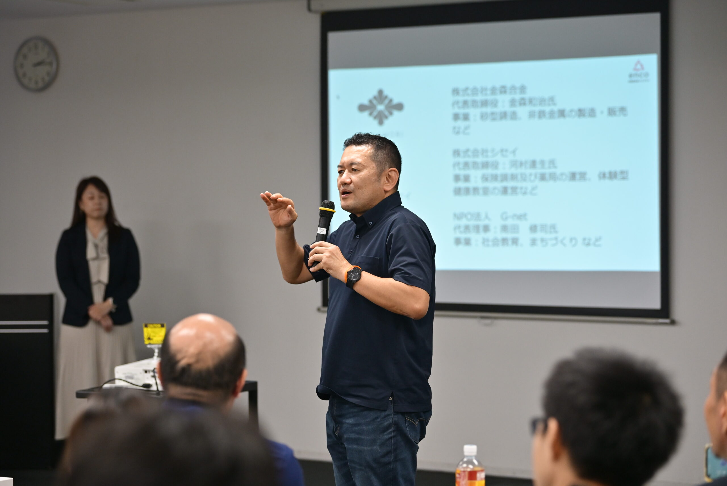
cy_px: 243
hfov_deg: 24.2
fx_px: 1697
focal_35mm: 84
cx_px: 364
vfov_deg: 16.3
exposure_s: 1/400
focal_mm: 84
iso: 1600
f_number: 3.2
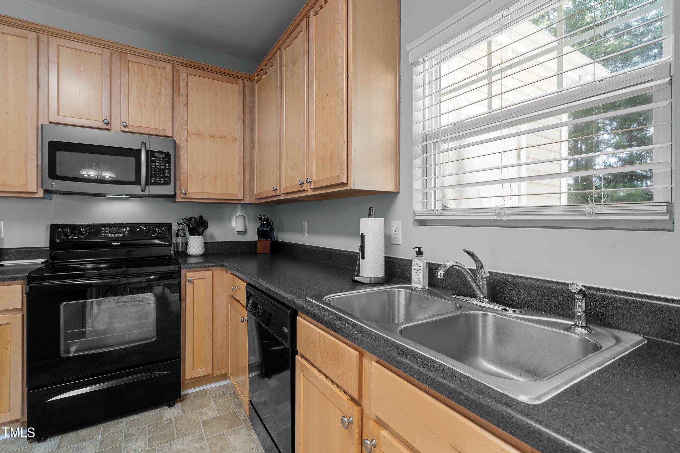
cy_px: 226
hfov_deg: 96.7
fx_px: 302
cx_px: 340
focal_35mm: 16
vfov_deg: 73.7
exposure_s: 1/2
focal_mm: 16
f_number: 8
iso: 400
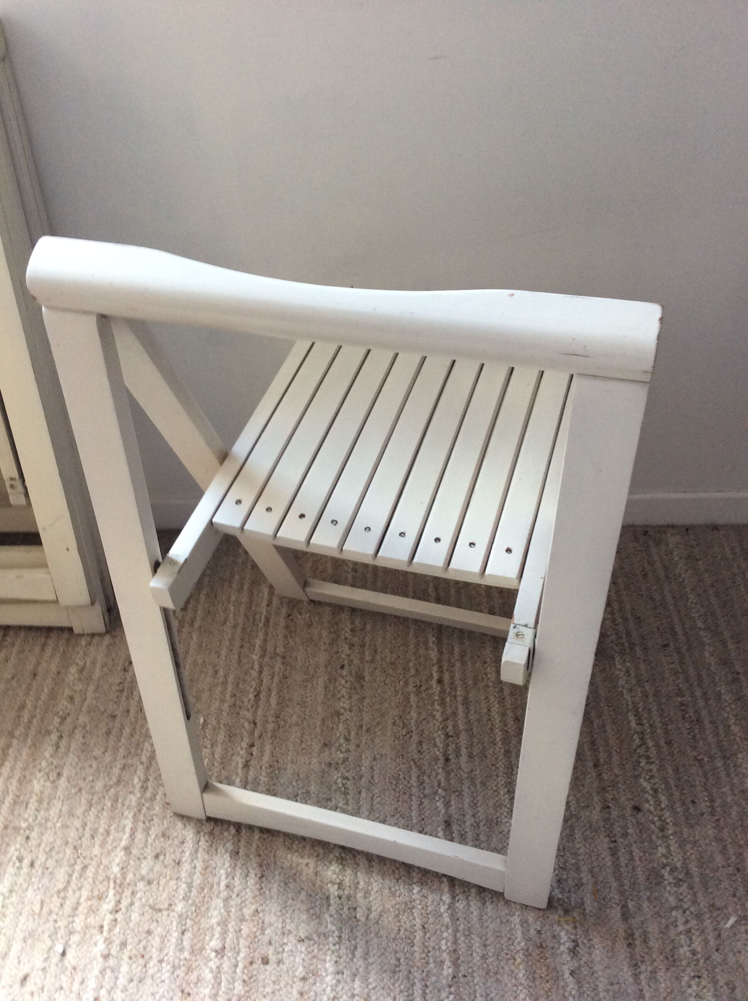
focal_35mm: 32
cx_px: 374
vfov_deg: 56.9
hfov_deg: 44.1
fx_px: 924
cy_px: 500
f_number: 2.4
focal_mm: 3.3
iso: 64
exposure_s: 1/25
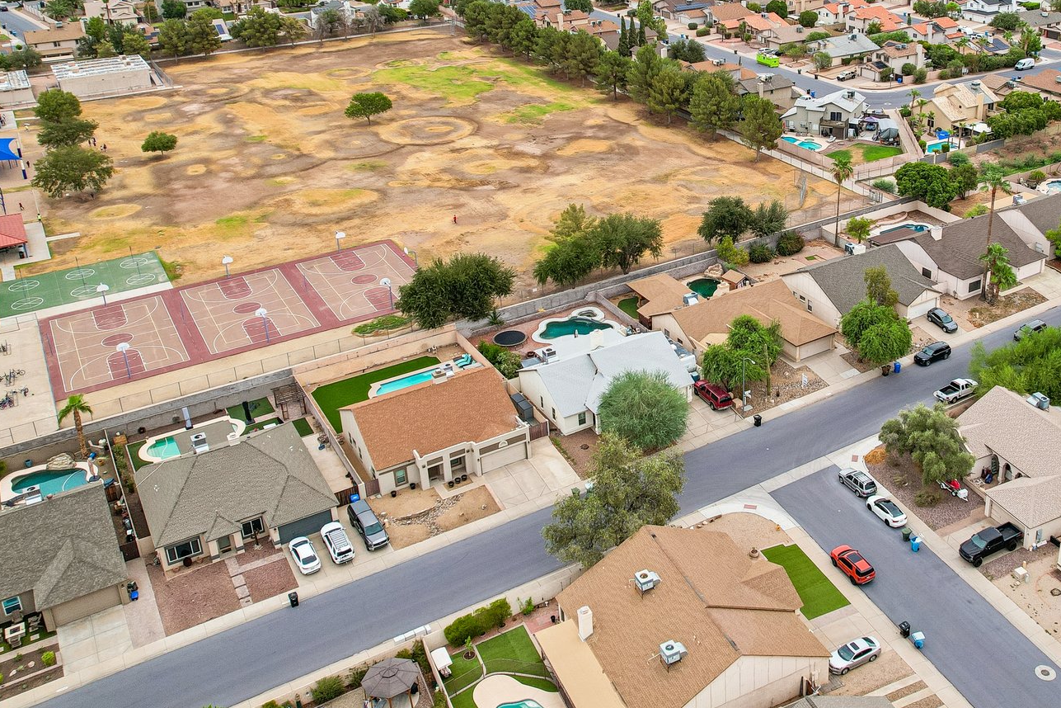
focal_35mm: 35
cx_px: 735
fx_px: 1031
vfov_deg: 37.2
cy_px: 202
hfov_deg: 53.0
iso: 100
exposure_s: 1/120
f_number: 2.8
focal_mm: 8.4
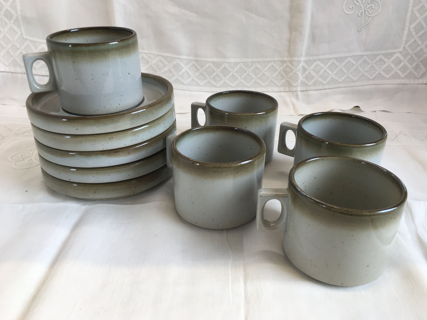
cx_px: 220
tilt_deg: -25.3
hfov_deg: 60.0
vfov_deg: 46.8
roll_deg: -2.0
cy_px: 157
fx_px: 370
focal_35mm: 30
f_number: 2.2
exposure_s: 1/100
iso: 40
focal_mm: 4.15
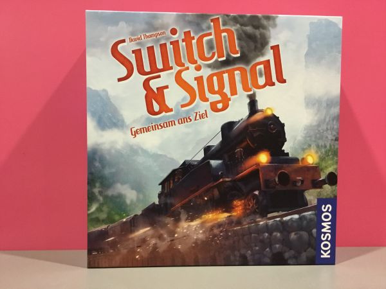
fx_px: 346
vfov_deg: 45.4
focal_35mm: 31
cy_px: 144
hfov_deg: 58.4
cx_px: 193
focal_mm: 3.3
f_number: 2.4
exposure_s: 1/20
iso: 200
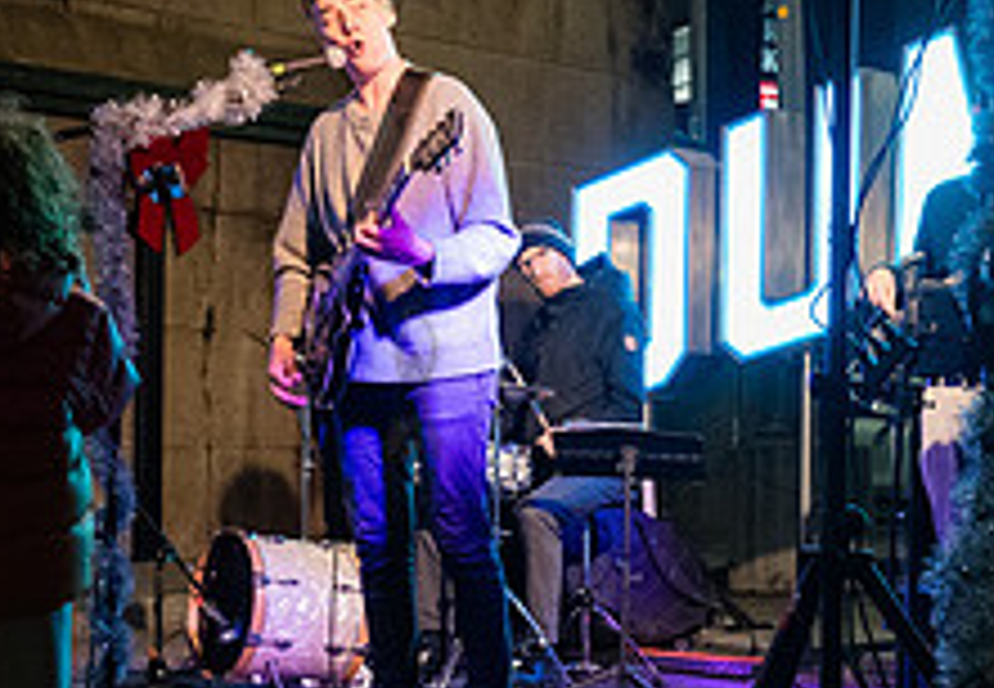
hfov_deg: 24.1
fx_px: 2319
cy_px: 378
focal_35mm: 83
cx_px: 395
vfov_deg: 16.9
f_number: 3.5
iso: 6400
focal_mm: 31
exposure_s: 1/125
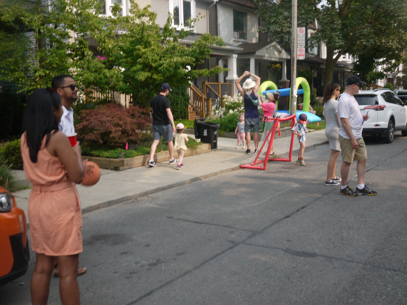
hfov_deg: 46.8
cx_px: 204
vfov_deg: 36.0
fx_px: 470
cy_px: 152
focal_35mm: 40
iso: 100
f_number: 14
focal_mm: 20
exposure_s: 1/40
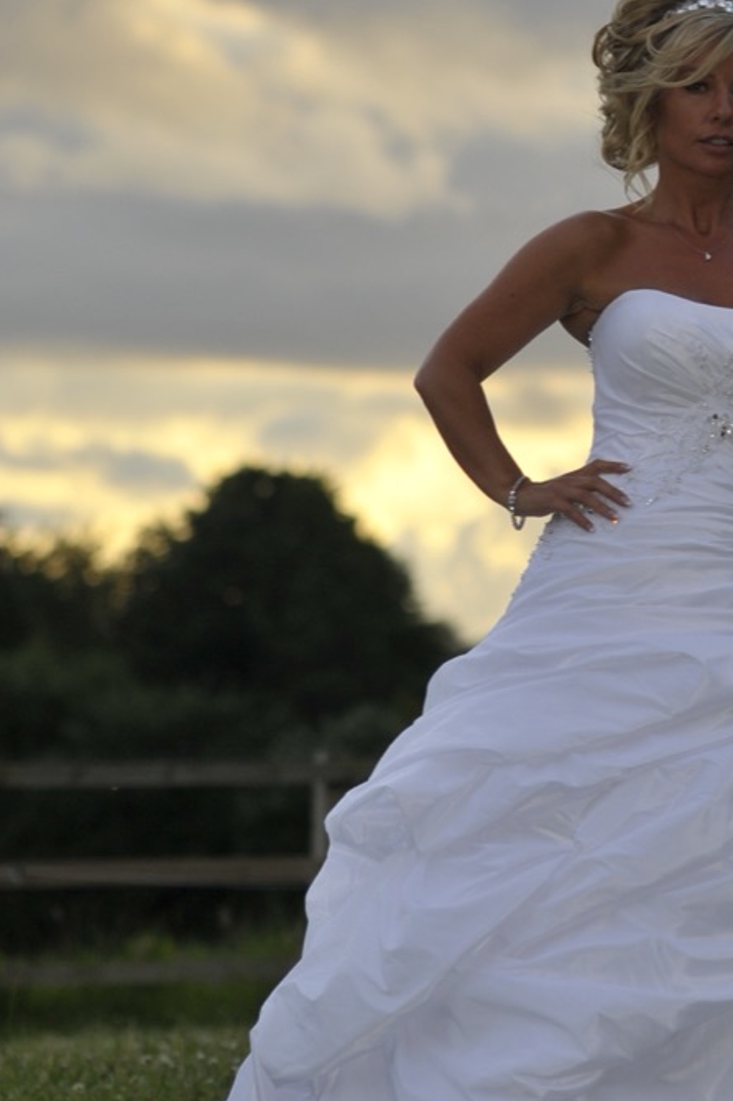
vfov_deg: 5.8
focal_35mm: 358
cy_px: 217
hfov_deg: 3.8
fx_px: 10944
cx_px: 692
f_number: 5.6
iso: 500
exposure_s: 1/800
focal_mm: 150
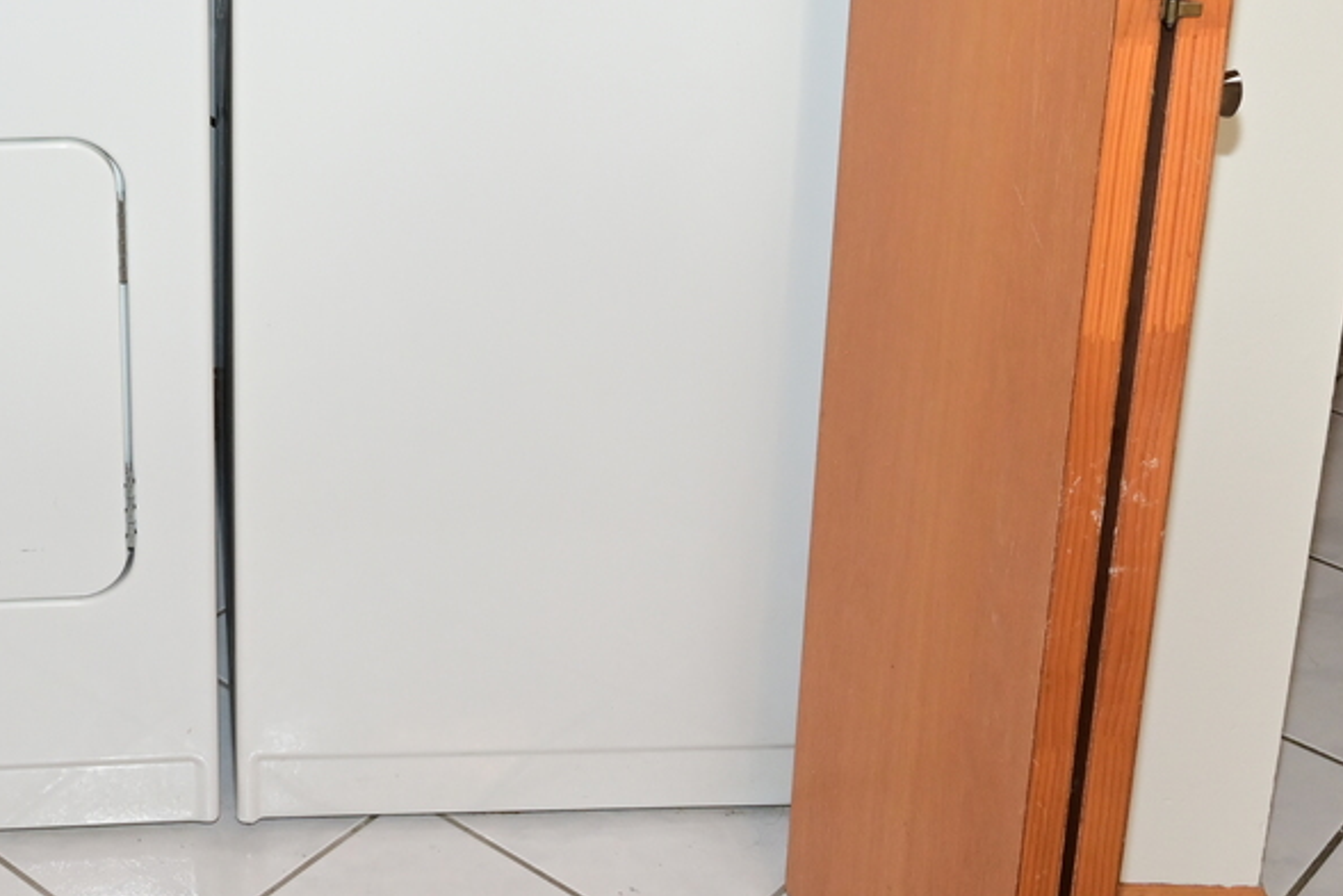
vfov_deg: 19.6
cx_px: 212
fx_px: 2463
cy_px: -119
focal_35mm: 66
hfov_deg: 29.6
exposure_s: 1/60
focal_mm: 24
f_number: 8
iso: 1000
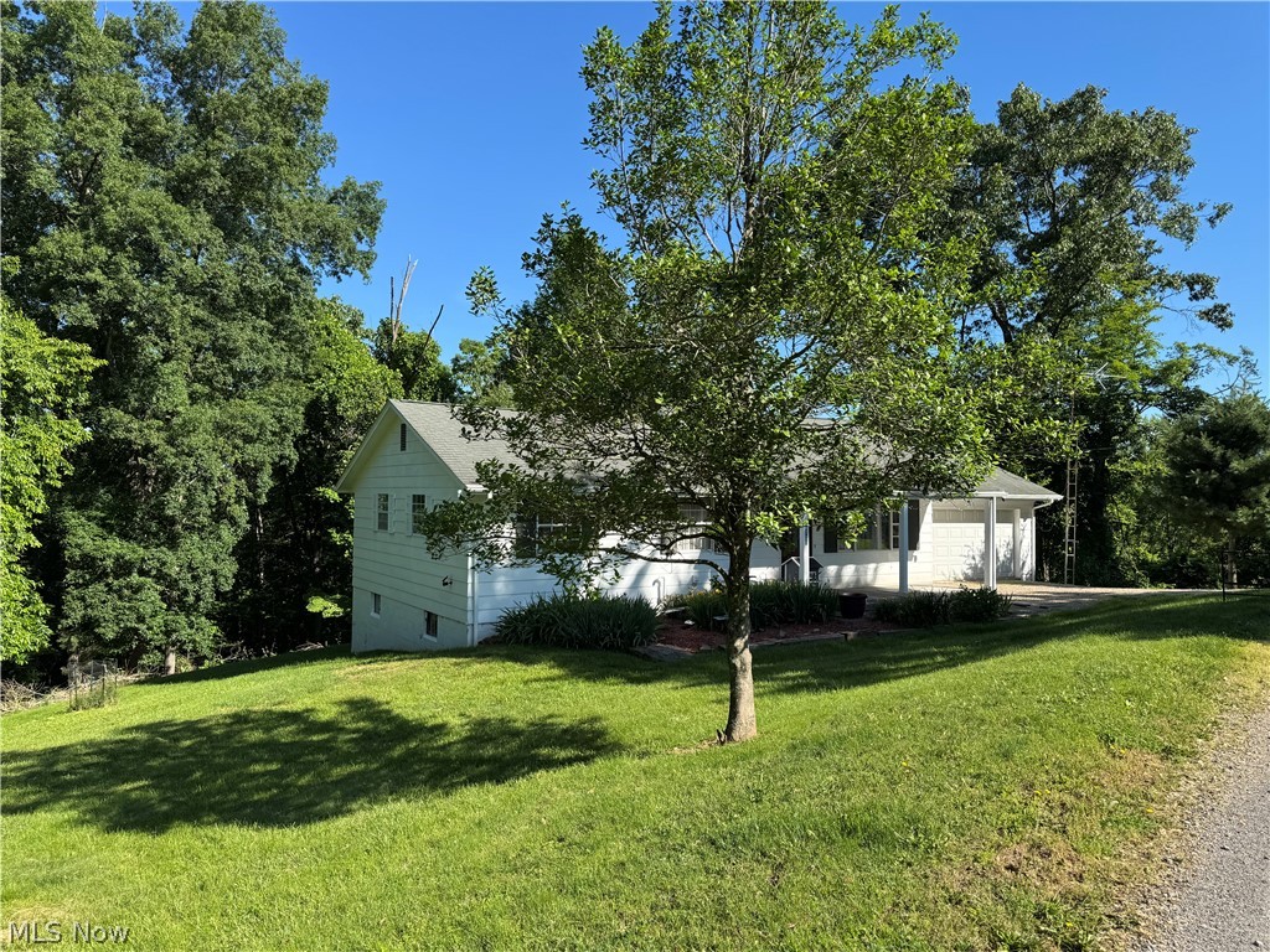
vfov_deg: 56.8
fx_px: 881
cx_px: 635
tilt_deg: +1.1
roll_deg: -0.7
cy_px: 476
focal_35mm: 24
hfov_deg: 71.6
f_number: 1.78
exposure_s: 1/1980
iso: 80
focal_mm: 6.76
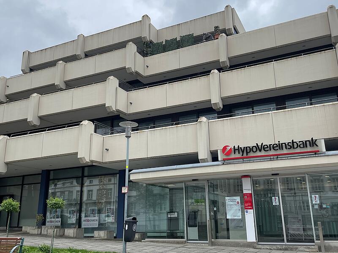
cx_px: 169
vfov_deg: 53.1
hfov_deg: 67.3
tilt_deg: +16.4
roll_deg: +1.1
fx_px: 254
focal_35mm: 26
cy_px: 126
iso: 32
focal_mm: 4.2
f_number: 1.6
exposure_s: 1/1887
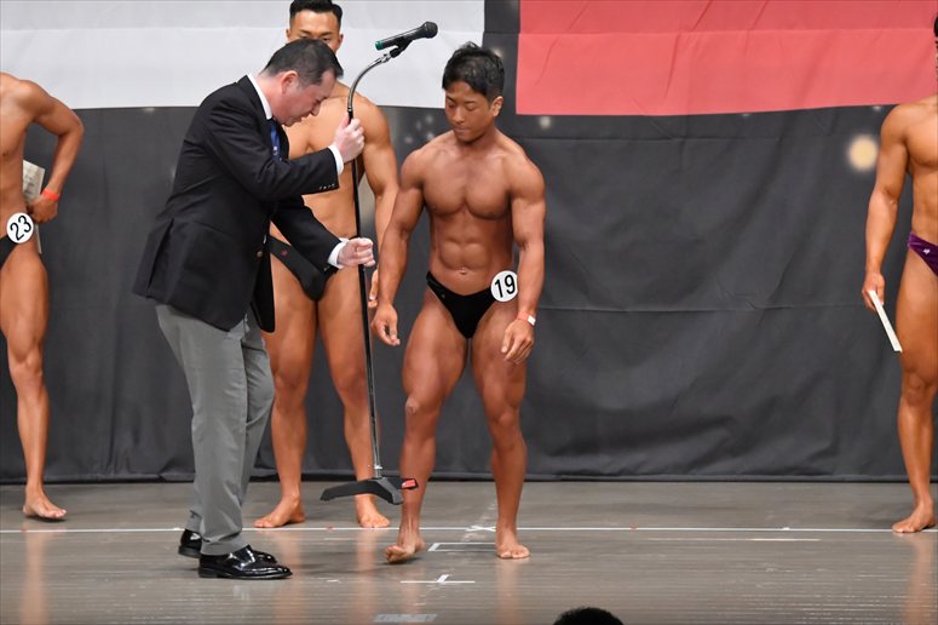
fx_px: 5651
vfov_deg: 6.3
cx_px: 469
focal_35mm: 217
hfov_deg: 9.5
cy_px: 312
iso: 6400
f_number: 5.6
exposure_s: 1/400
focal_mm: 145
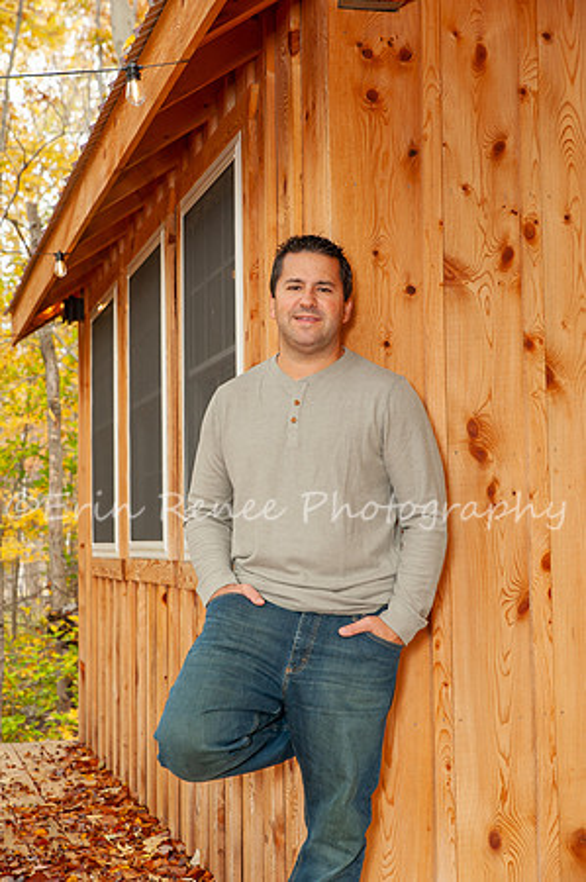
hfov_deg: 21.9
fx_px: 1517
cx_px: 293
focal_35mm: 62
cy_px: 441
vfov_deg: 32.4
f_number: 6.3
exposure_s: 1/160
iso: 500
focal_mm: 62
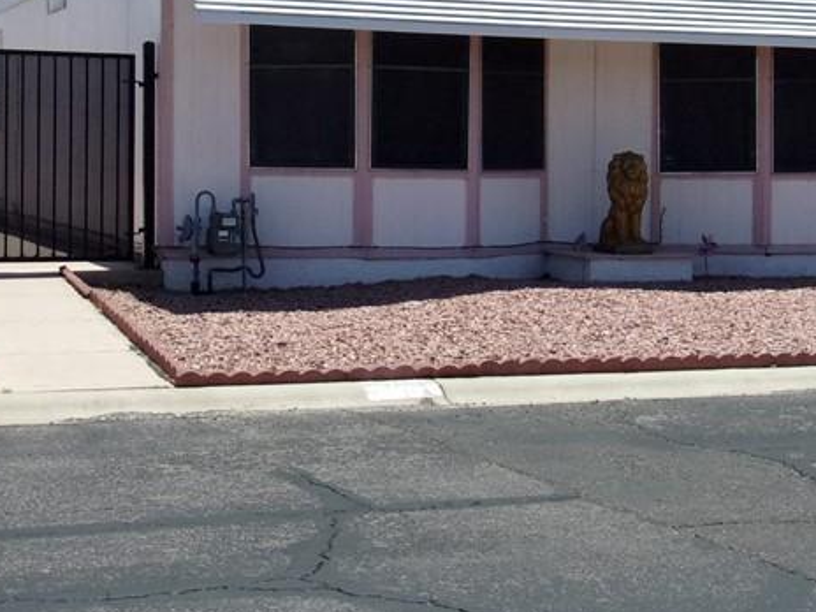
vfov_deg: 19.6
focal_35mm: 75
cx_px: 484
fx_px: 1768
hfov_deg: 25.9
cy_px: 200
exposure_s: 1/280
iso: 200
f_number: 11.6
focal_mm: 6.1
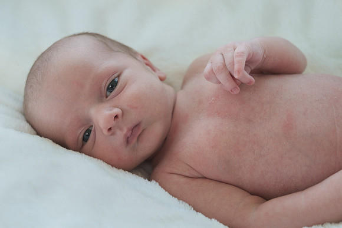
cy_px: 114
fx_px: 418
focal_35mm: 44
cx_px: 165
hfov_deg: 44.5
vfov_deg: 30.5
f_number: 2.8
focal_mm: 25.7
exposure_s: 1/300
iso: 800
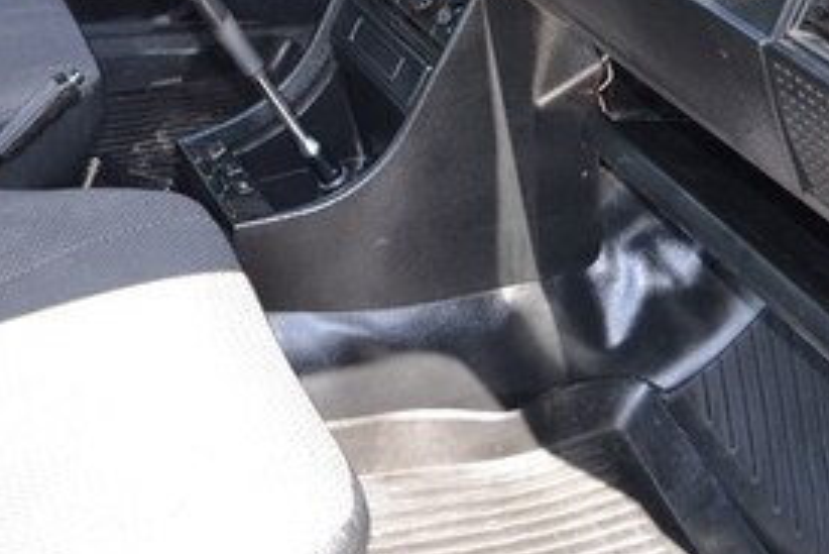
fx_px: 1498
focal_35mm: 65
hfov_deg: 30.1
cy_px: -51
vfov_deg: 20.0
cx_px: 148
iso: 200
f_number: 4
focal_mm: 18
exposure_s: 1/125
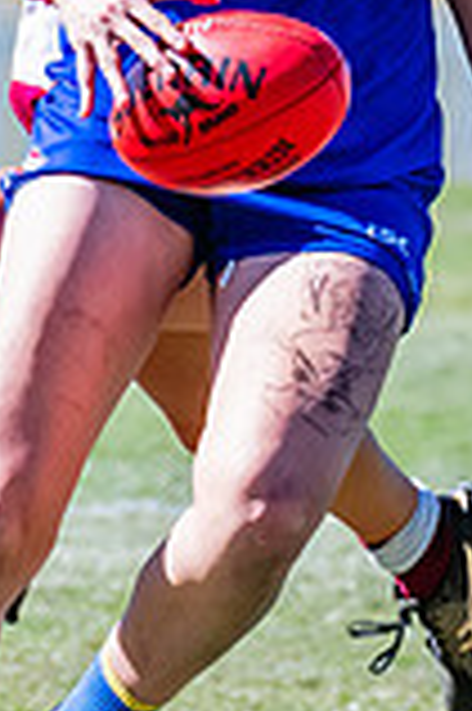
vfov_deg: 1.1
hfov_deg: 0.8
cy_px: 206
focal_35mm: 1815
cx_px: 336
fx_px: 35771
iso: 800
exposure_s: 1/1600
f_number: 8
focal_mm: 290
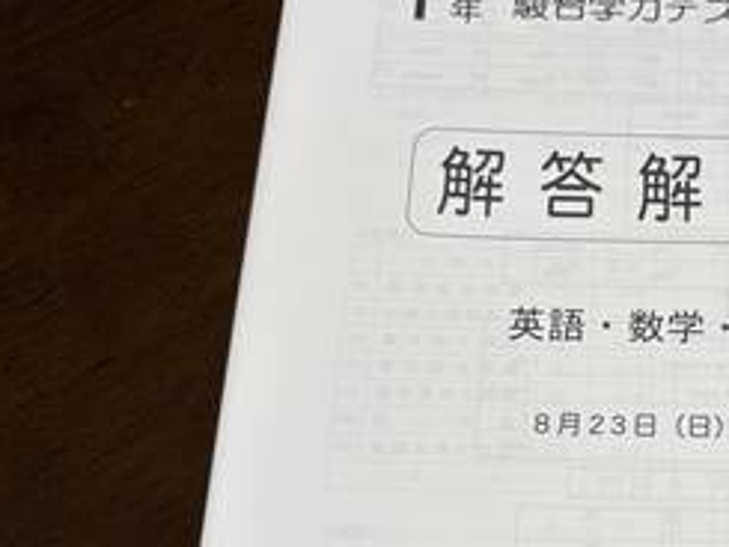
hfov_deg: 34.1
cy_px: 391
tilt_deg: -70.8
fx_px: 1117
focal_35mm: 53
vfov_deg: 27.3
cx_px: 664
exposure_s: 1/100
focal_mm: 5.96
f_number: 1.6
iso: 64
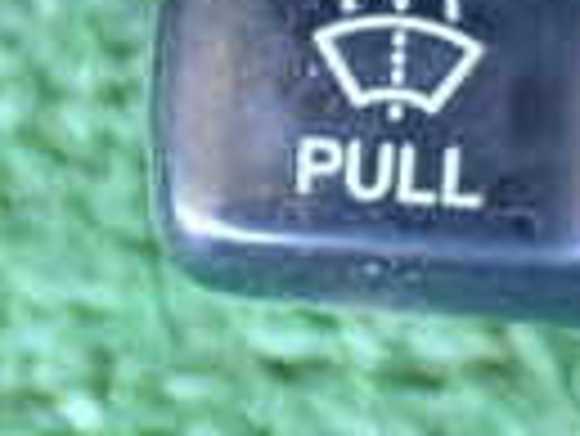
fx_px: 2968
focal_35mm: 177
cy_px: 117
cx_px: 1057
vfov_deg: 8.4
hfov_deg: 10.5
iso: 500
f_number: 2.7
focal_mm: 6.83
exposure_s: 1/40
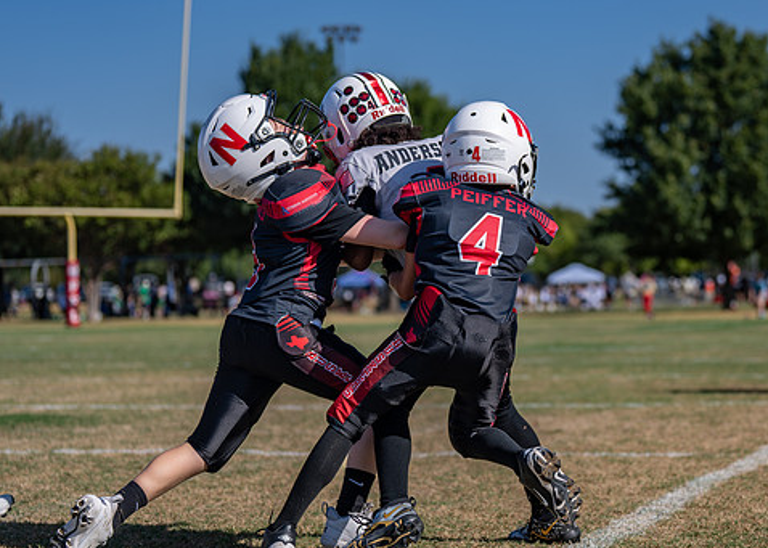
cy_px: 301
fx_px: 2202
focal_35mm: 101
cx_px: 462
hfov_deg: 19.8
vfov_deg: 14.2
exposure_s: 1/2500
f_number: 2.8
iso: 100
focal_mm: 70
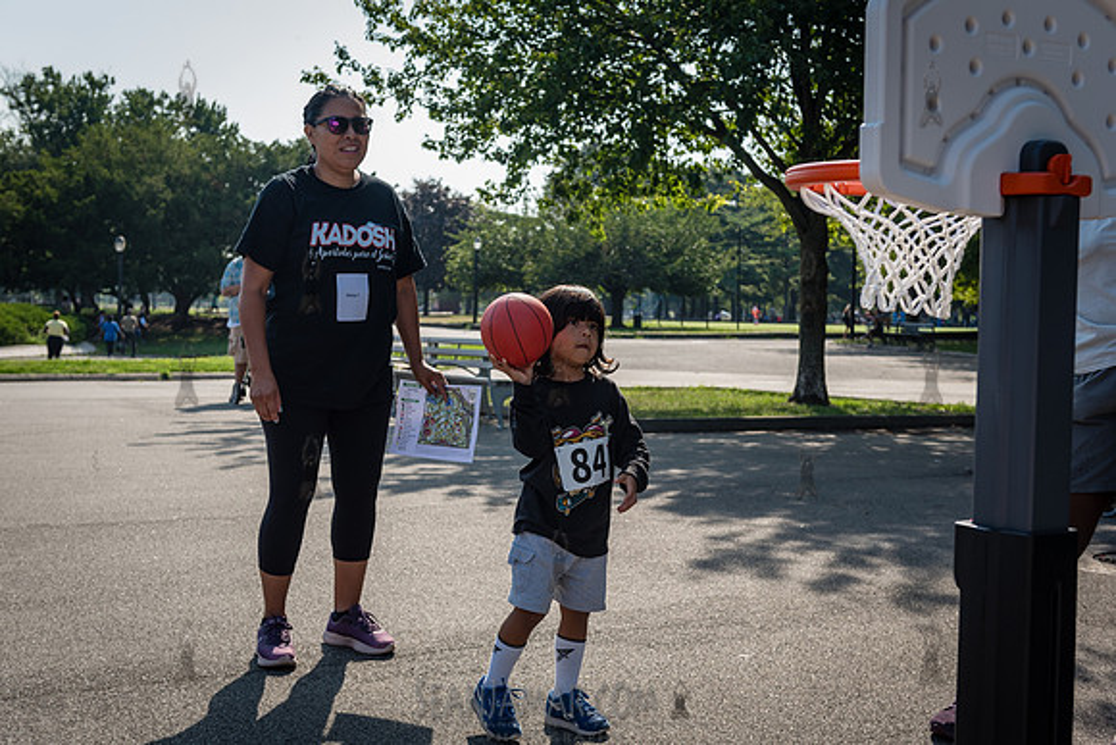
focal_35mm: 47
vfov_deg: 28.5
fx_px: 1465
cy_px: 374
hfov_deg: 41.7
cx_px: 535
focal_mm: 44
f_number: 4.5
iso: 250
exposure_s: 1/1000
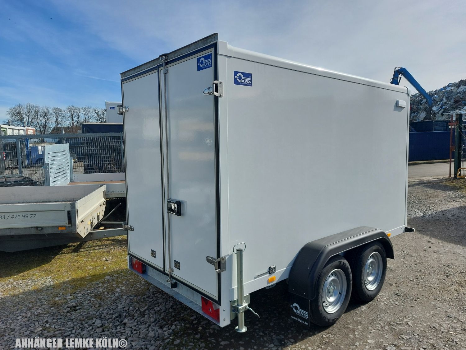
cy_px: 175
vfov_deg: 54.9
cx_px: 233
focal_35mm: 25
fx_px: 337
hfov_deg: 69.4
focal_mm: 5.23
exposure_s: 1/1166
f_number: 1.8
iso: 25
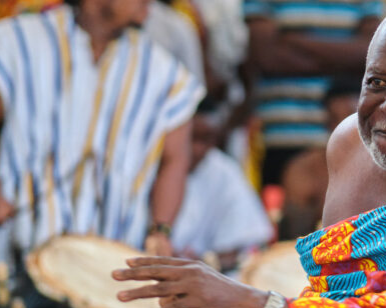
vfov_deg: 4.6
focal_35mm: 337
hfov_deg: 5.7
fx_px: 3850
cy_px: 230
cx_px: 439
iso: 500
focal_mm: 90
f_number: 2
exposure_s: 1/400
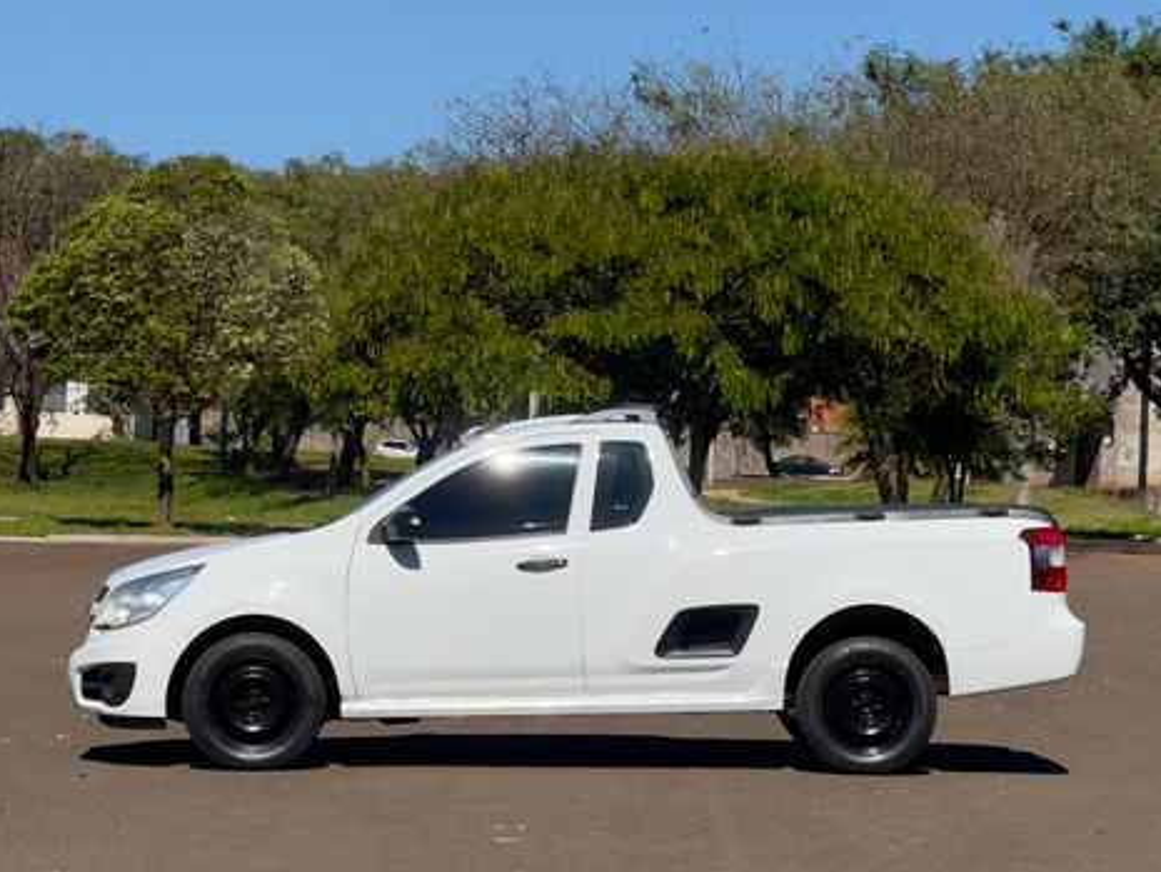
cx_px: 577
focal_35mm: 78
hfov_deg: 25.0
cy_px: 437
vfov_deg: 18.9
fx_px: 2617
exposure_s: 1/1488
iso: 25
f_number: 2.8
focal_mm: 9
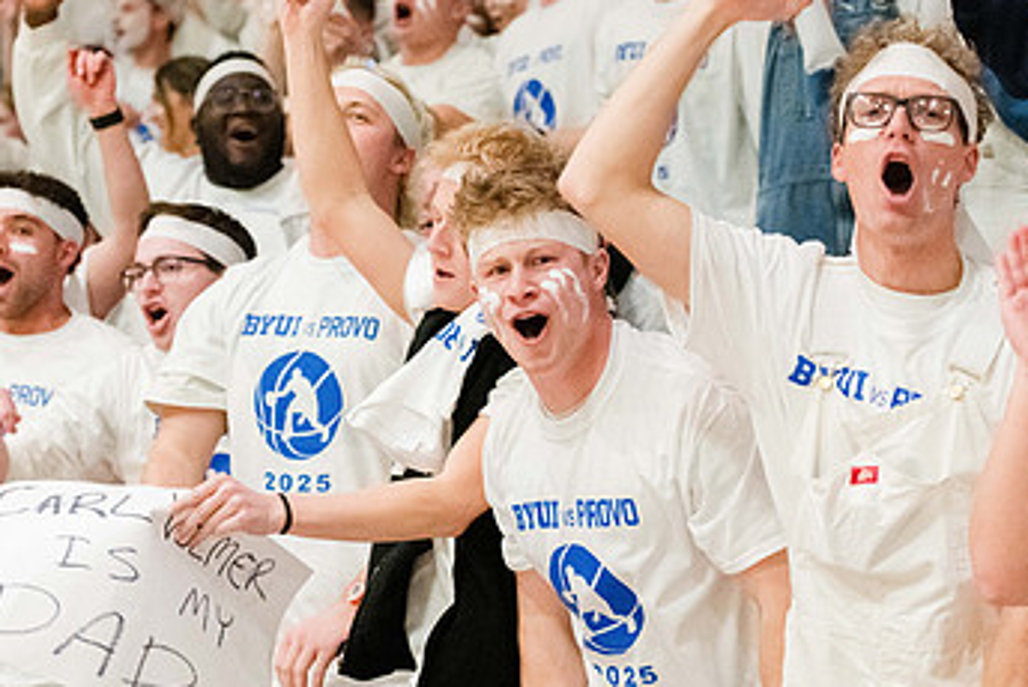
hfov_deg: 17.3
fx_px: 3372
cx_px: 362
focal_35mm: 118
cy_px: 264
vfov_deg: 11.6
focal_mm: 70
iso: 20000
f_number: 2.8
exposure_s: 1/1000
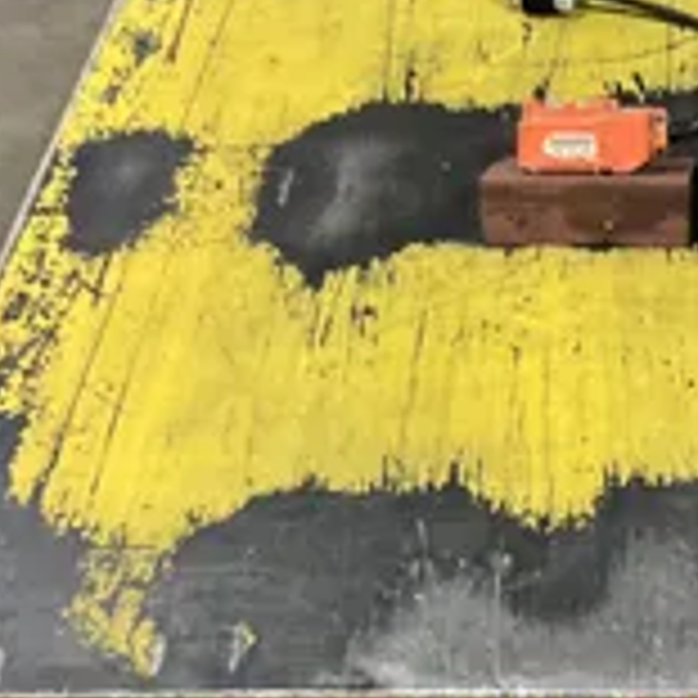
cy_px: 248
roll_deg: +5.4
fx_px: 1506
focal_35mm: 66
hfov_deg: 25.6
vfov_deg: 26.0
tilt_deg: -44.1
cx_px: 558
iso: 320
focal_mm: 3
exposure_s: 1/54
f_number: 1.8
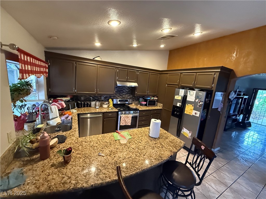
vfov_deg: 85.7
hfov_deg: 102.1
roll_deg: -5.4
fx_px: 108
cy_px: 100
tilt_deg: -9.9
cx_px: 133
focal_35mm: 14
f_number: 2.2
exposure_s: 1/60
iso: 800
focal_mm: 2.22
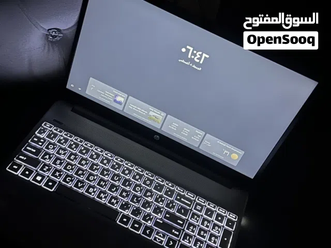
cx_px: 166
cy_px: 124
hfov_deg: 71.6
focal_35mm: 24
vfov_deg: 56.8
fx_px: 229
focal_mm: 6.86
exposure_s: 1/9
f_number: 1.78
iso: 1250
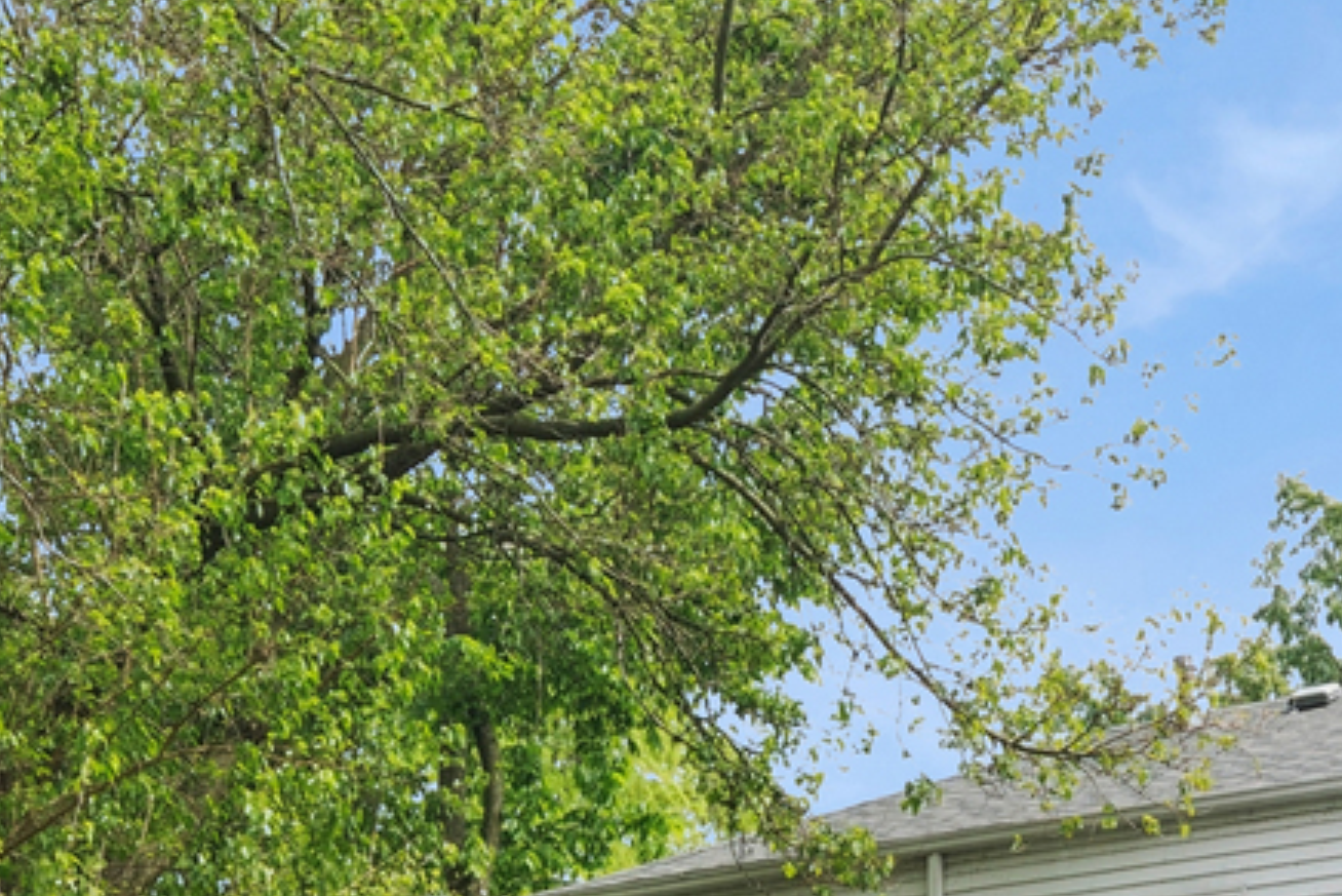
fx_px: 2908
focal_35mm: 78
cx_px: 766
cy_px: 1278
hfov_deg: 26.0
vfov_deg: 16.2
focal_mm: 14
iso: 250
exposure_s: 1/160
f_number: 8
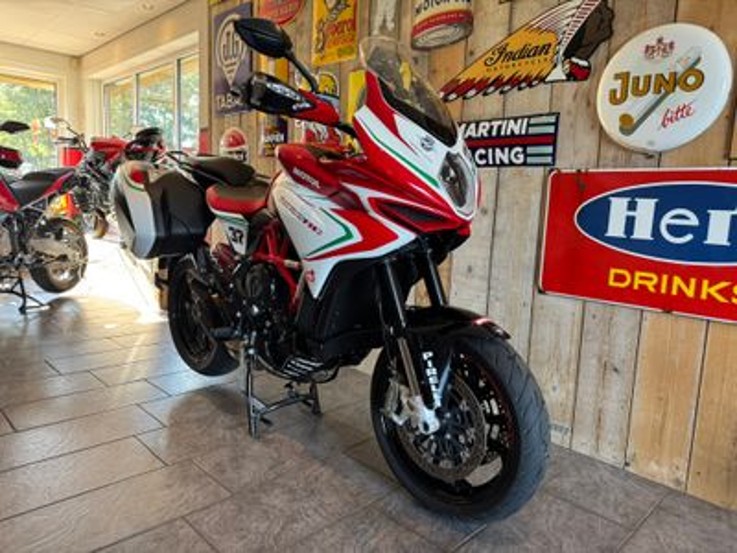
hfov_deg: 71.6
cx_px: 368
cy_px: 276
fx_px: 511
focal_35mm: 24
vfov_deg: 56.8
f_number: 1.78
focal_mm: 6.76
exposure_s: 1/100
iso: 200
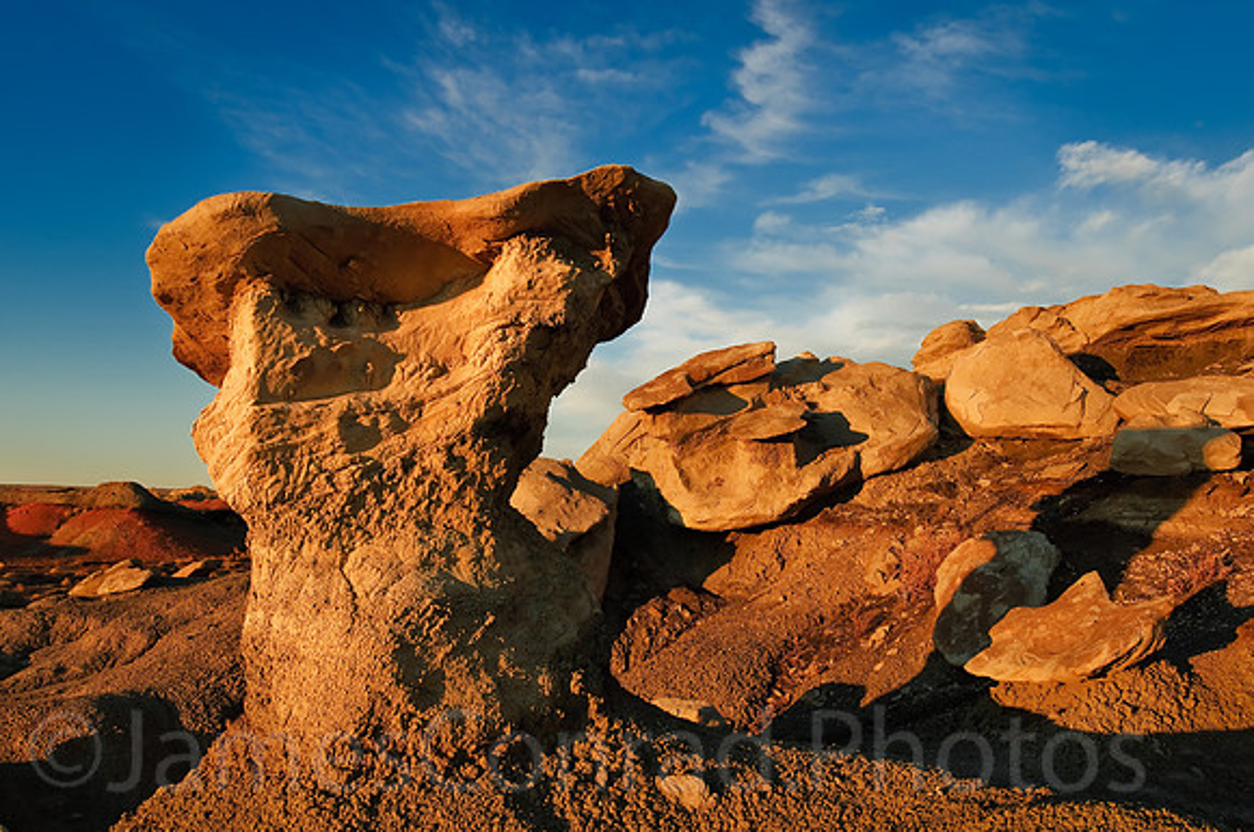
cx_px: 627
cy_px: 416
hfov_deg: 62.0
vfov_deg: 43.5
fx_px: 1044
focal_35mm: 30
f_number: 8
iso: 100
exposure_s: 1/80
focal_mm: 20
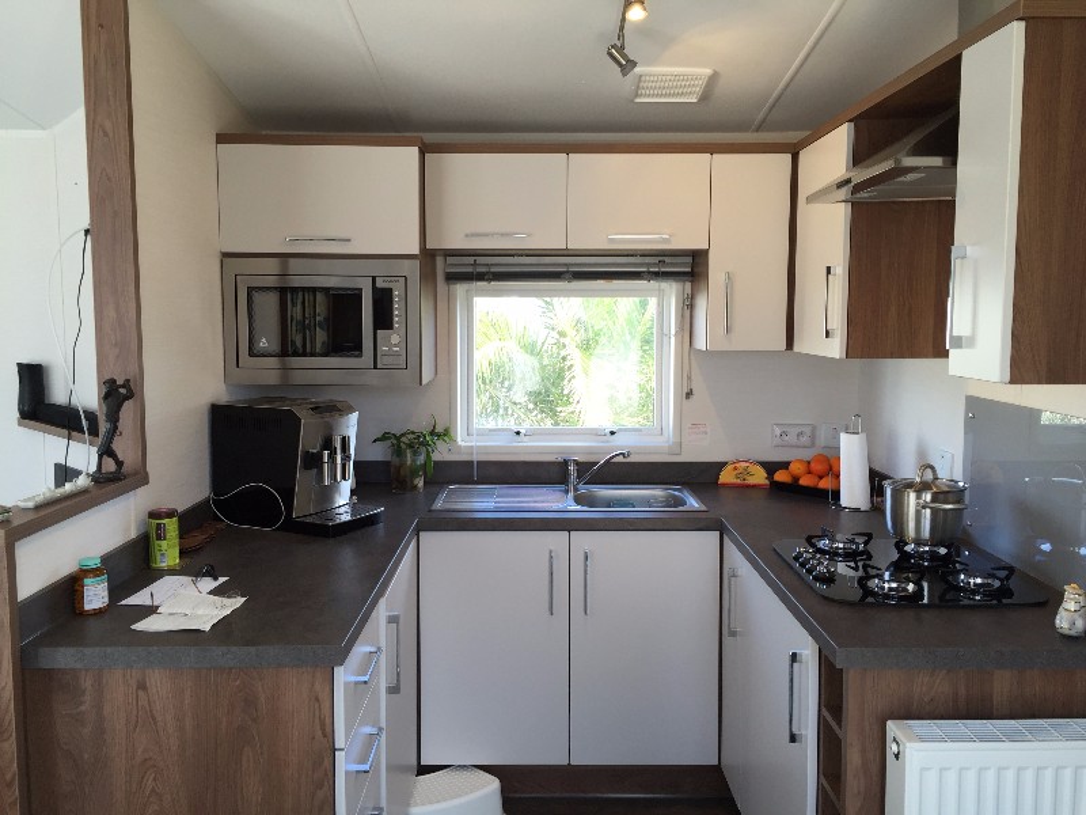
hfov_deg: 61.7
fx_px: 910
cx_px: 543
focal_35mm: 29
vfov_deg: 48.2
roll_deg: -0.6
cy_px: 408
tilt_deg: -4.9
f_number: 2.2
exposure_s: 1/100
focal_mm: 4.15
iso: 50
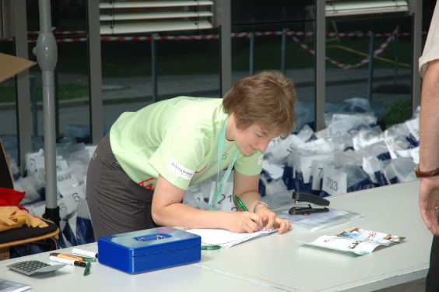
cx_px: 220
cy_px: 146
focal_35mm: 105
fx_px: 1279
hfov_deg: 19.5
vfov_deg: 13.0
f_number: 6.7
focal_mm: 70
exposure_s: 1/180
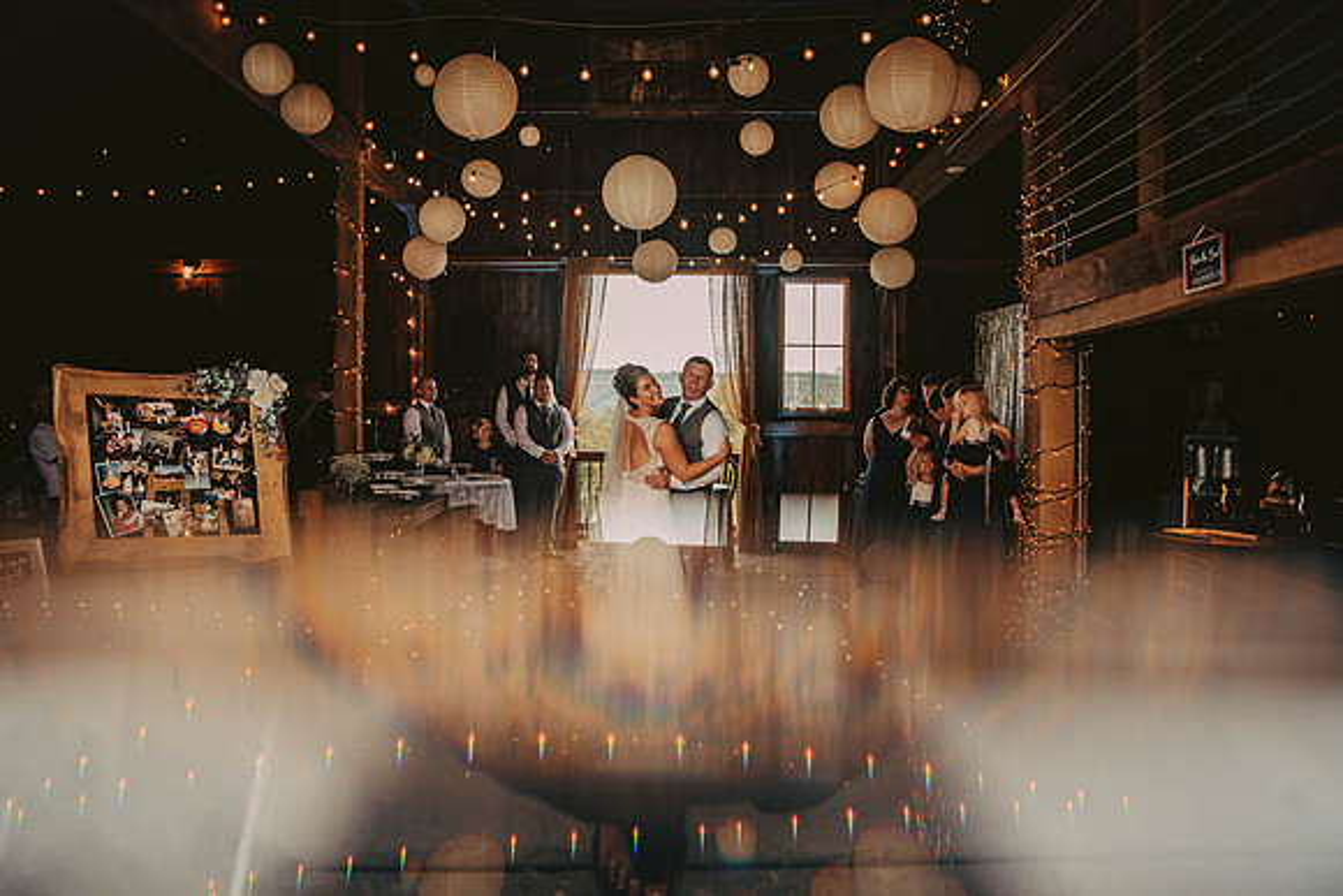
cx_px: 672
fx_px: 1045
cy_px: 448
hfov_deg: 65.5
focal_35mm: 28
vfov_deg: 46.4
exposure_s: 1/250
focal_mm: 28
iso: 400
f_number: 2.8
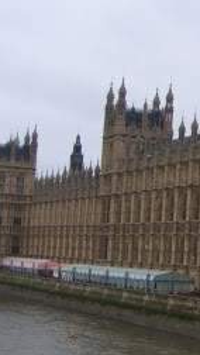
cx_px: 393
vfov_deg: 19.8
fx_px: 1017
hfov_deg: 10.4
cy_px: 132
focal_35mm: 108
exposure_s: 1/160
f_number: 2.8
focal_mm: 8
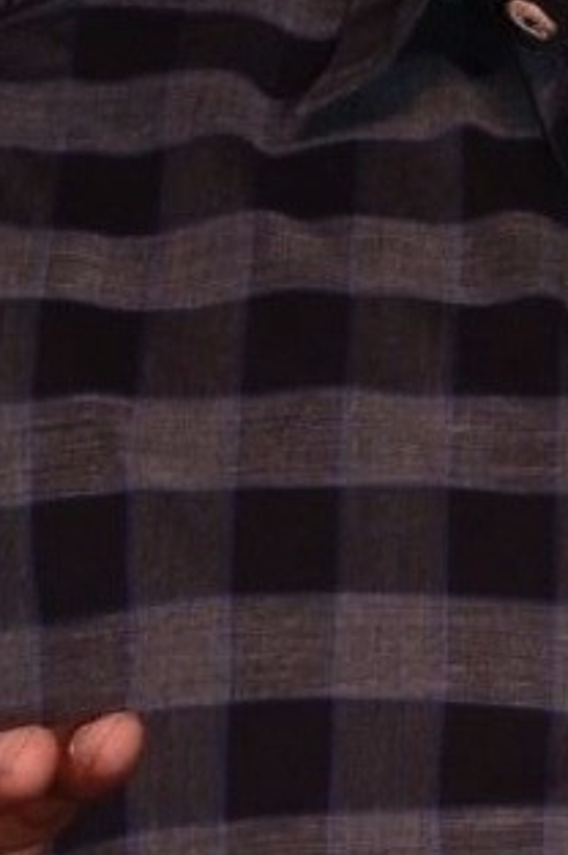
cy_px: 927
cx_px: 587
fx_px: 18926
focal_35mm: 798
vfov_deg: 2.6
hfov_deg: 1.7
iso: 800
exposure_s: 1/125
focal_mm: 92
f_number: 9
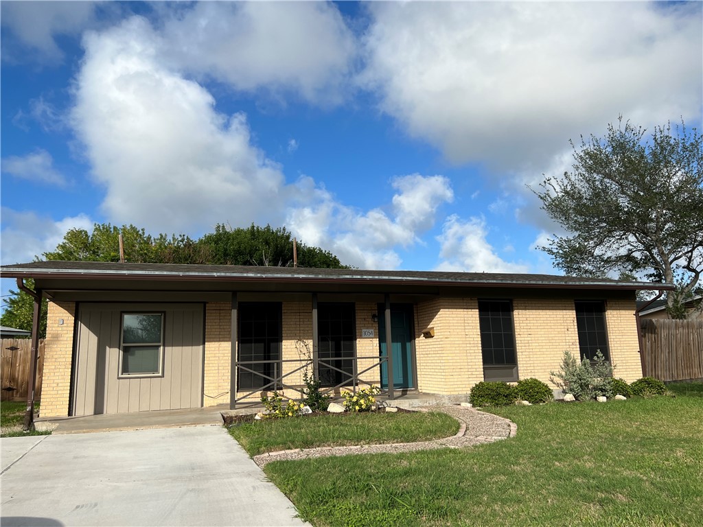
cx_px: 352
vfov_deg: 53.1
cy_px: 264
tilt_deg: +9.9
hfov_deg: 67.3
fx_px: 528
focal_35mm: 26
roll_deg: +1.2
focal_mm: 5.7
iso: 50
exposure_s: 1/5882
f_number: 1.5
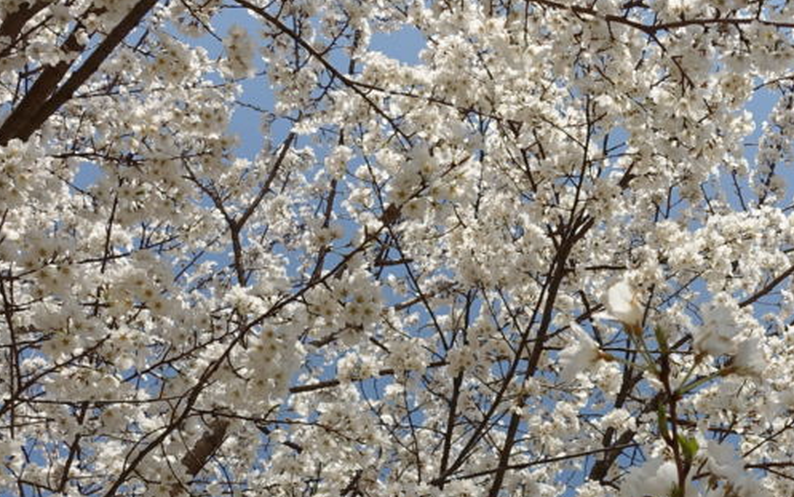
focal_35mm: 63
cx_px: 597
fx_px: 1364
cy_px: 494
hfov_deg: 31.9
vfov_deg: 20.0
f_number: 5.6
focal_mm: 8.8
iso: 125
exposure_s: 1/800
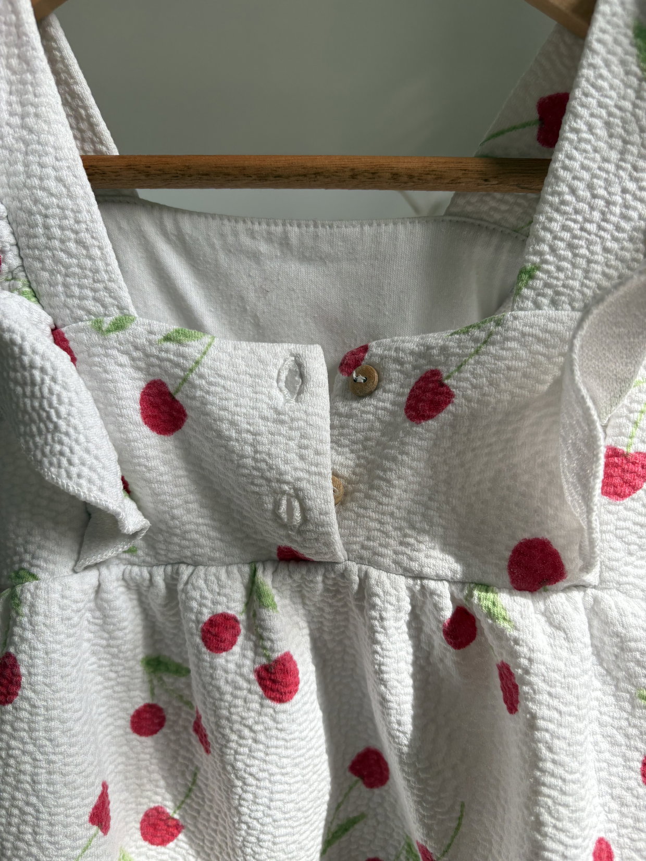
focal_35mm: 26
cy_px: 430
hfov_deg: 53.1
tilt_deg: -10.5
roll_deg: +1.3
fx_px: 647
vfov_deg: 67.3
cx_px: 323
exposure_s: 1/273
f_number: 1.6
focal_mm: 5.96
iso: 40
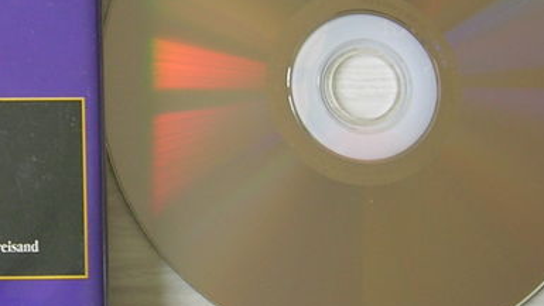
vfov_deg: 12.6
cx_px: 17
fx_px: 1385
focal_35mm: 96
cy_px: 141
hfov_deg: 21.5
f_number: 2.9
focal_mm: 5.7
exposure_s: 1/9.4
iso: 50
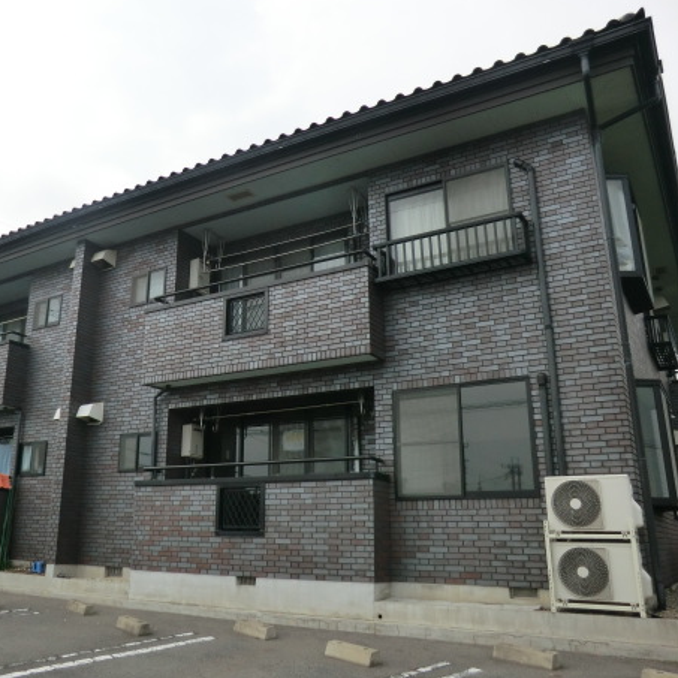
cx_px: 254
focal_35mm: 30
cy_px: 325
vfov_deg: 54.0
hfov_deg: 53.4
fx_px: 665
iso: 80
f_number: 3.2
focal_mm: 4.3
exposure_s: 1/1000
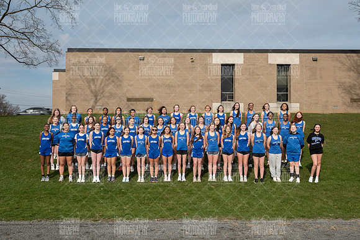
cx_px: 180
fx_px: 350
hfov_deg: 54.4
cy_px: 120
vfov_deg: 37.9
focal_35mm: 35
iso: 64
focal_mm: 35
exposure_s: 1/200
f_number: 5
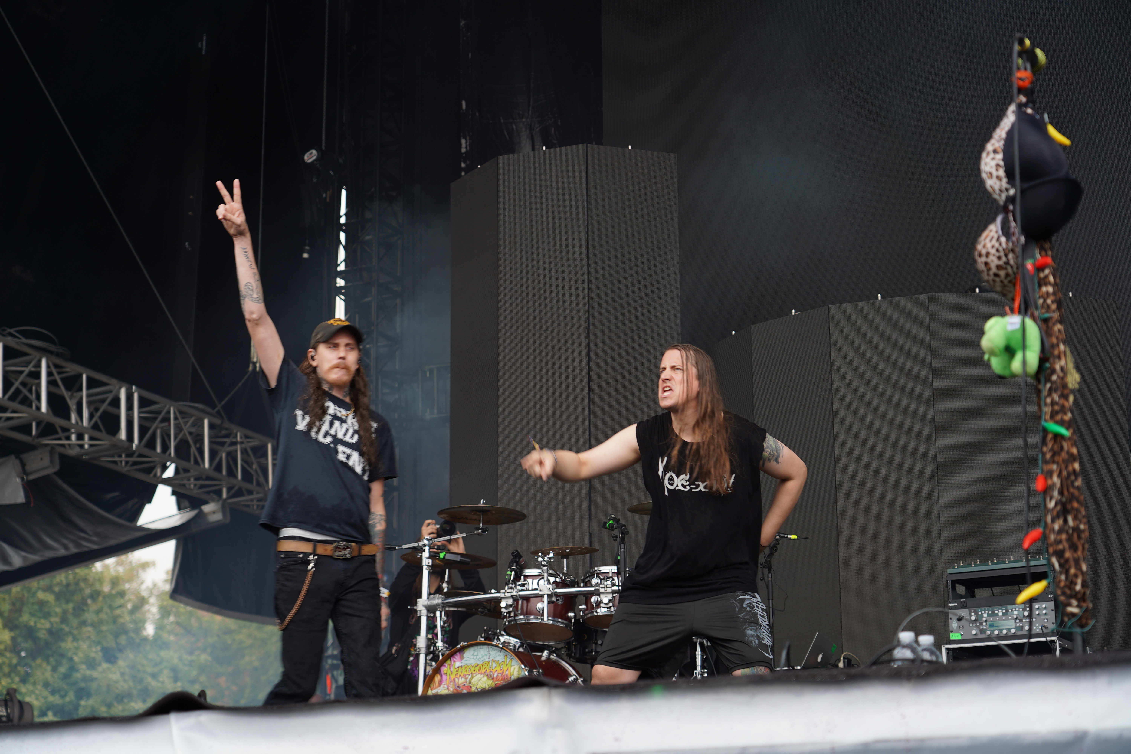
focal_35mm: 65
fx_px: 2042
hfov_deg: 31.0
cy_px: 377
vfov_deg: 20.9
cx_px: 566
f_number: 4.5
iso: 100
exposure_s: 1/100
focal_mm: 65
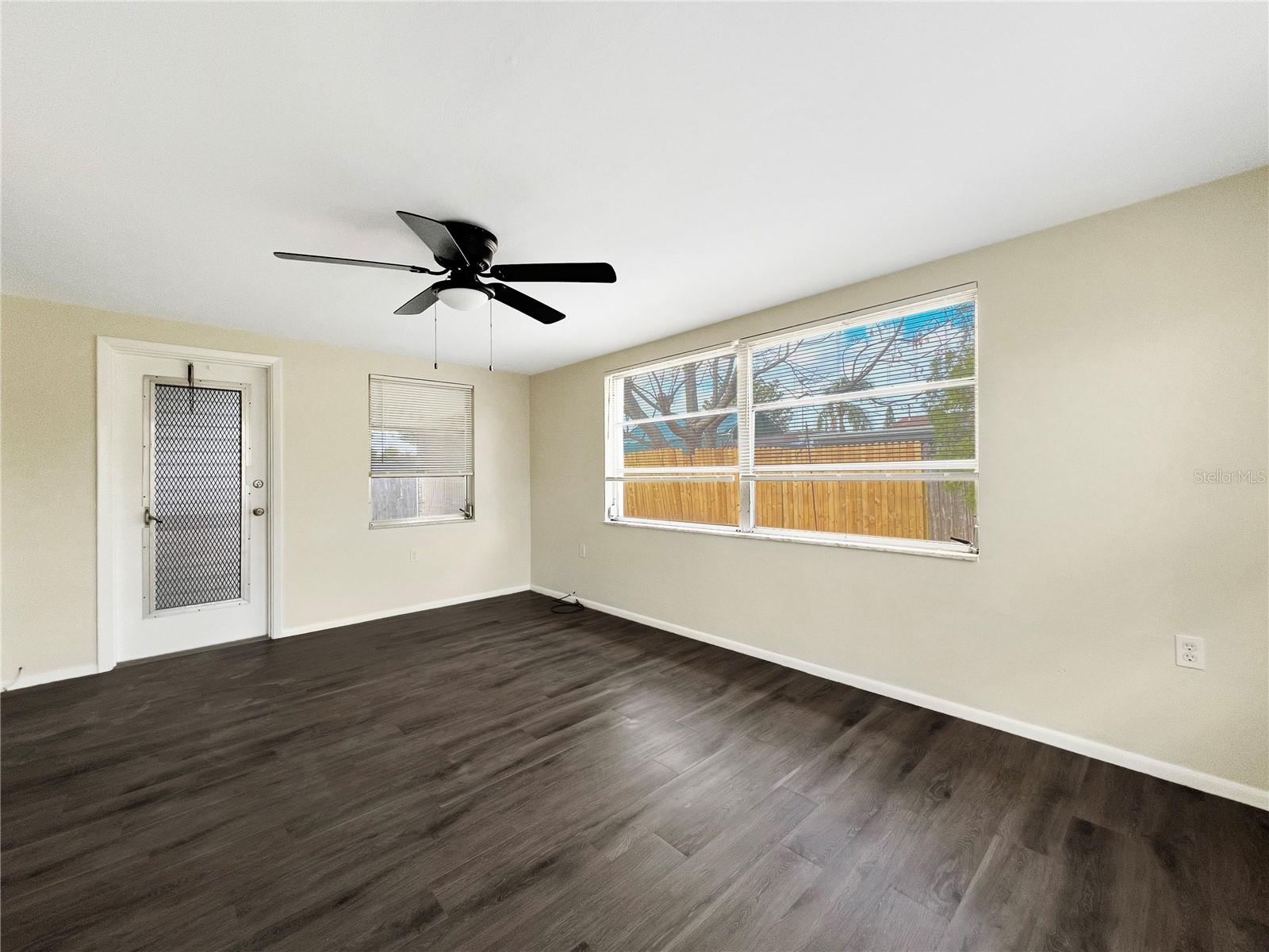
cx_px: 634
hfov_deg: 106.2
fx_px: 477
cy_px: 476
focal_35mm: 13
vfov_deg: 89.9
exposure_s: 1/145
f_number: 1.8
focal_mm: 1.57
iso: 32
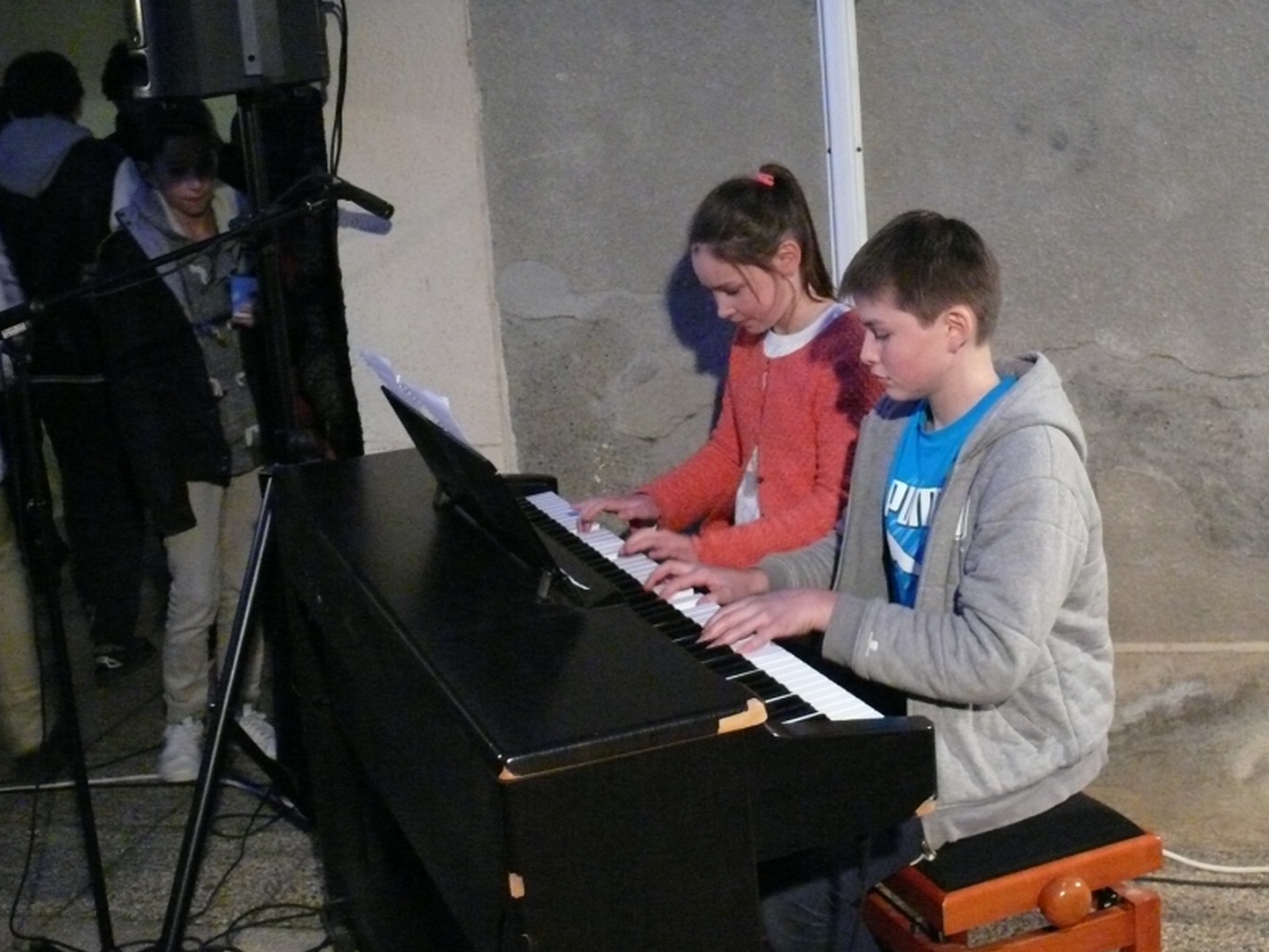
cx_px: 737
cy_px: 391
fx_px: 1797
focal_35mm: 49
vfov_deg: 29.6
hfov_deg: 38.8
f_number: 2.8
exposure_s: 1/15
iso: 800
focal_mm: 8
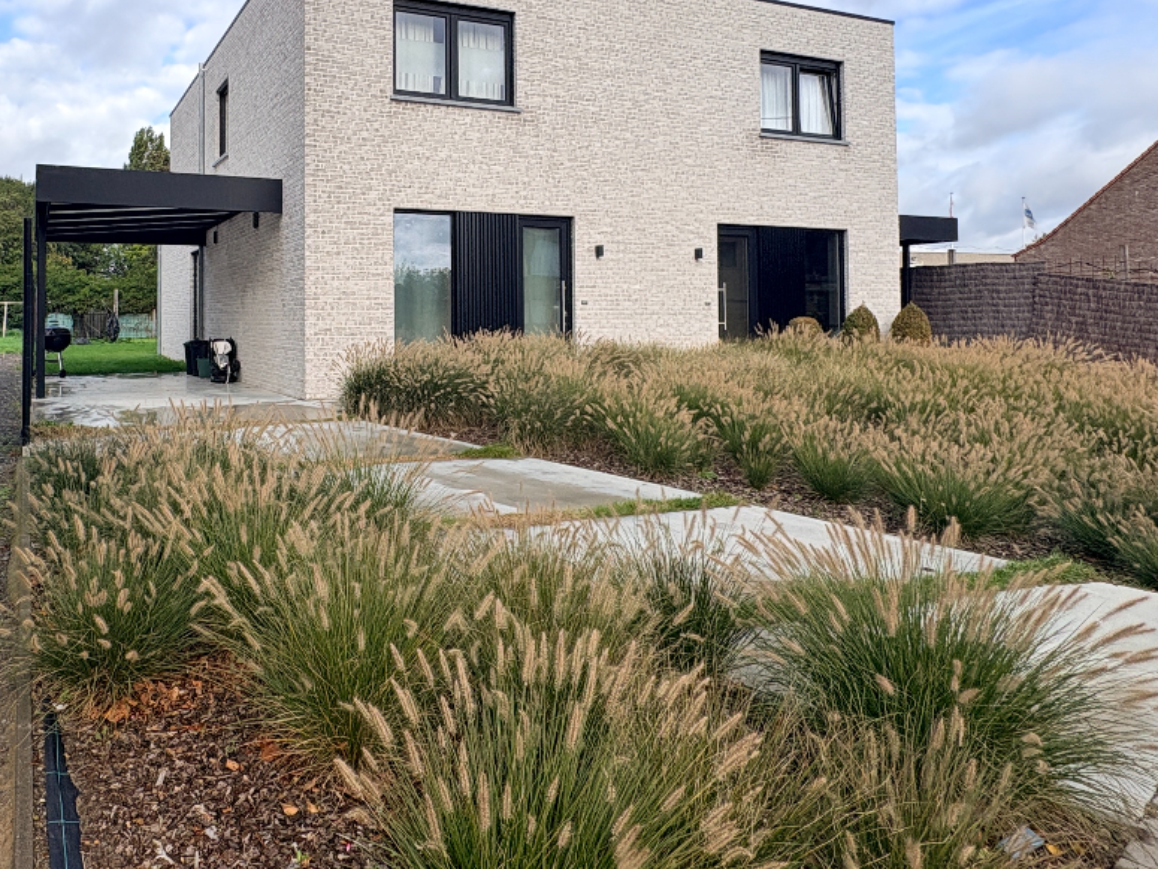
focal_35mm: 26
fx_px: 870
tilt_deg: +3.6
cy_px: 293
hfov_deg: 65.5
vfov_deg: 52.1
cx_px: 384
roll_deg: +1.6
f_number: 2.2
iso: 50
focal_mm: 2.22
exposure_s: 1/1217
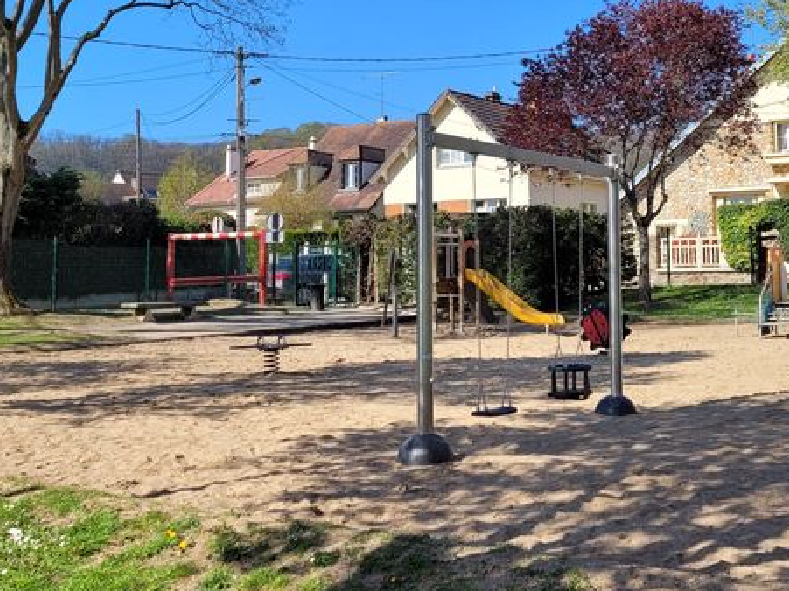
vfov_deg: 28.9
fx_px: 1139
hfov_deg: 38.1
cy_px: 192
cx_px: 468
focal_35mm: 50
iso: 40
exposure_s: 1/1645
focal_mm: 5.4
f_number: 1.8
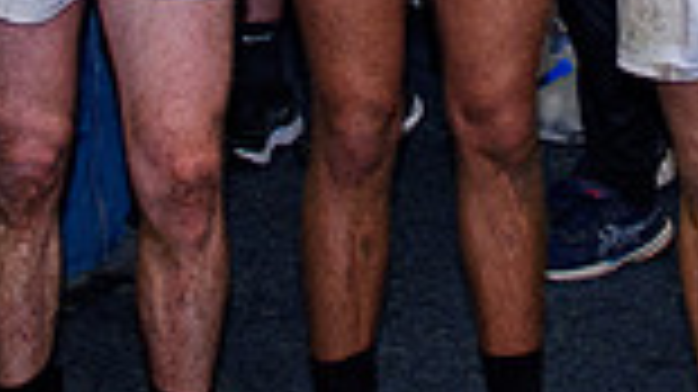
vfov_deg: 7.5
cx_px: 440
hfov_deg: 14.4
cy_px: -609
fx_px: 2756
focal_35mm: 149
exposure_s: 1/160
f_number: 2.8
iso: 400
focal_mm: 16
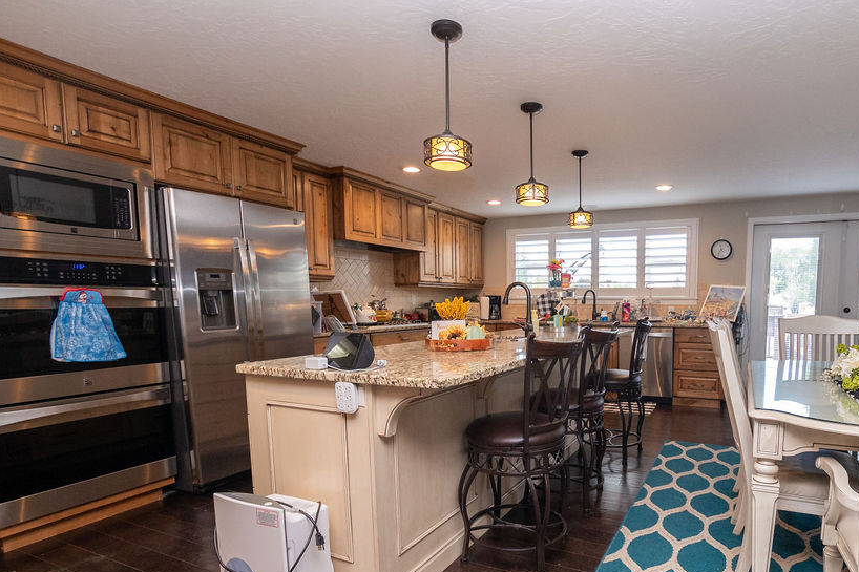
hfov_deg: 85.2
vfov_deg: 63.8
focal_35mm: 19
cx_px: 537
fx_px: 453
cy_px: 349
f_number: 5
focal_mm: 10
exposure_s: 1/160
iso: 1000
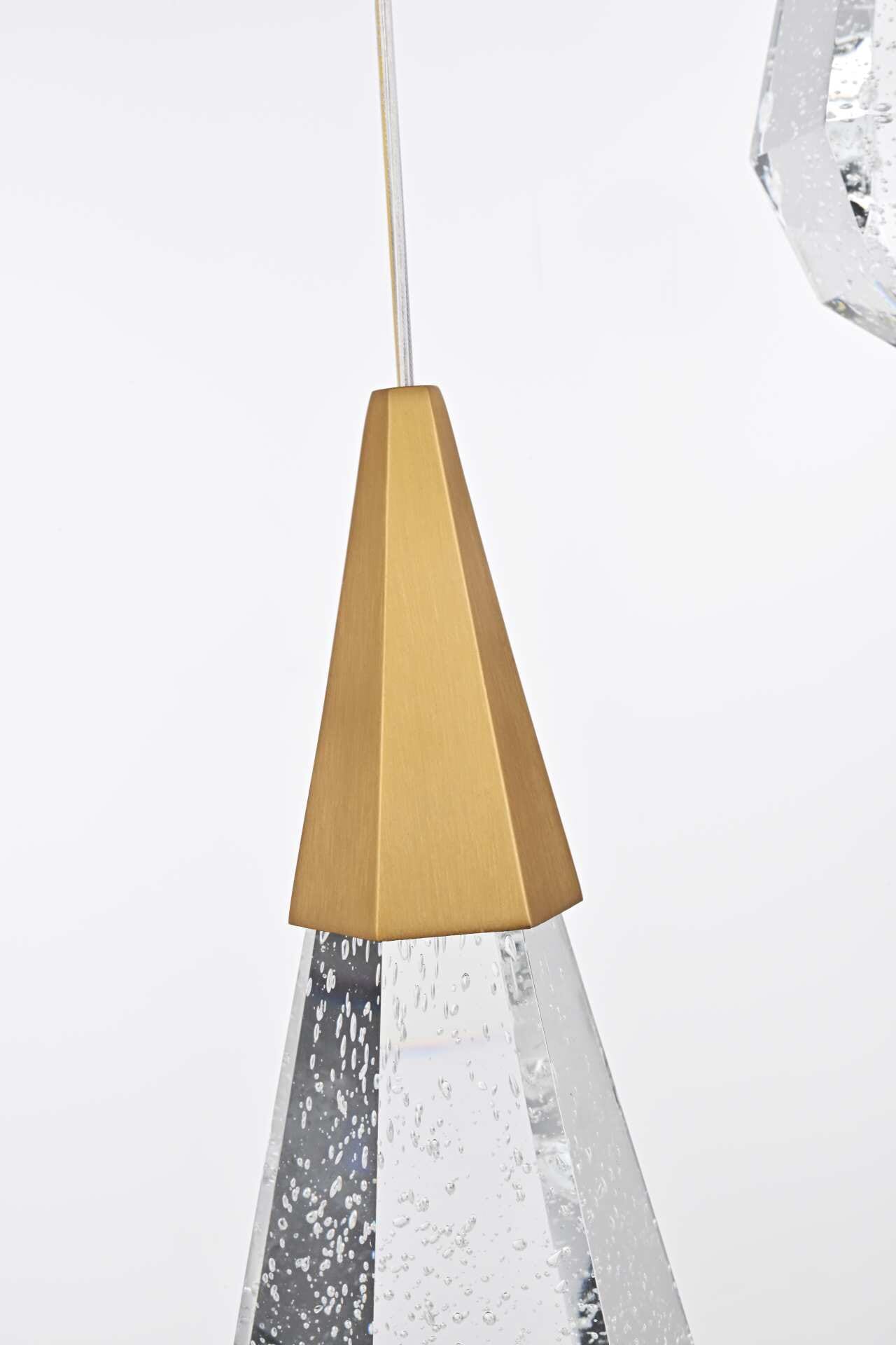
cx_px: 448
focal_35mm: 70
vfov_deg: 28.8
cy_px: 672
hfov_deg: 19.5
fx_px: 2613
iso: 125
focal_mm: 70
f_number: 20
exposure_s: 1/100
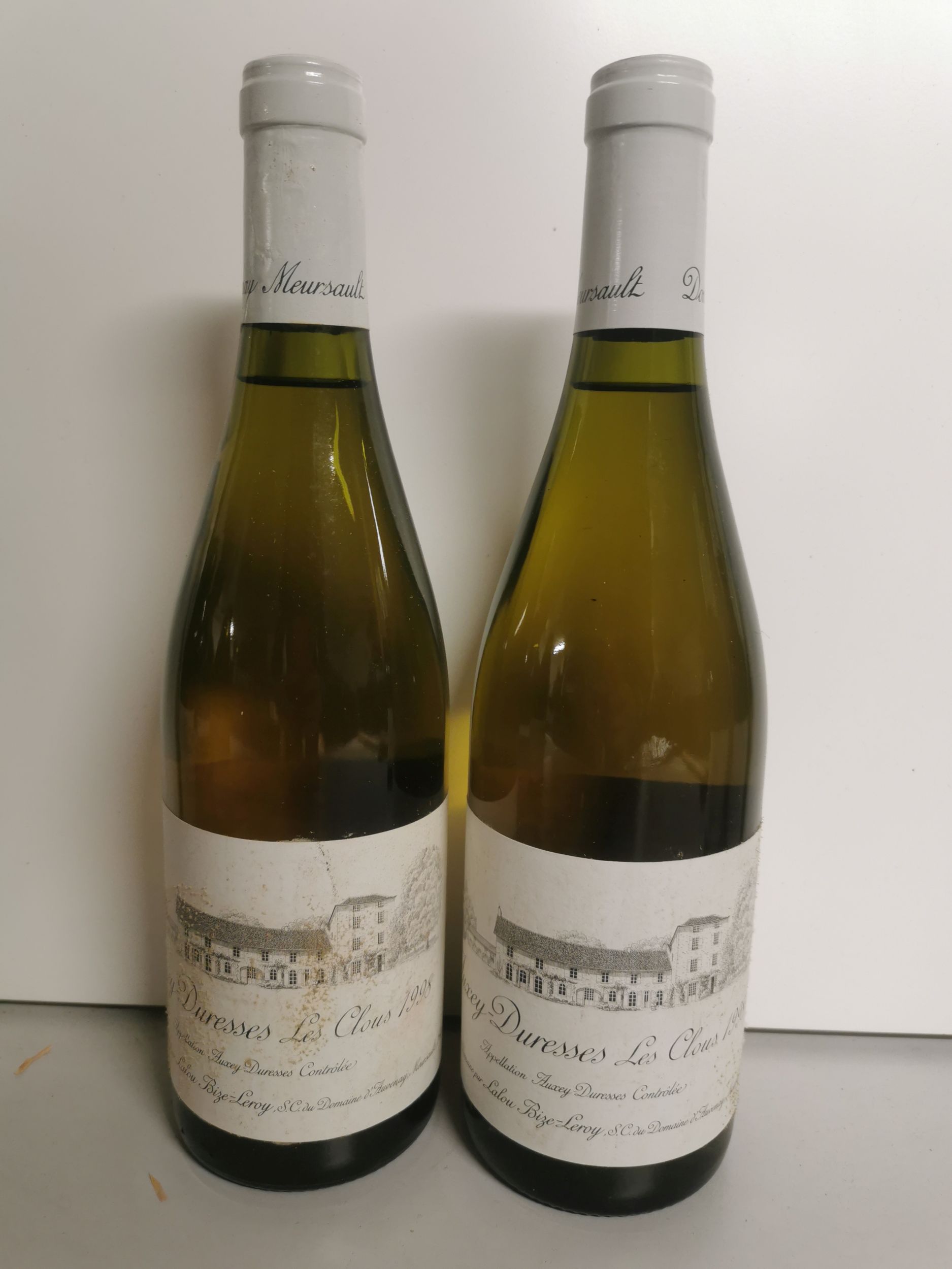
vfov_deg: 65.3
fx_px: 990
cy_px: 634
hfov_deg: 51.4
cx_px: 476
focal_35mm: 27
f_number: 1.8
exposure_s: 1/50
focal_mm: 5.58
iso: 100
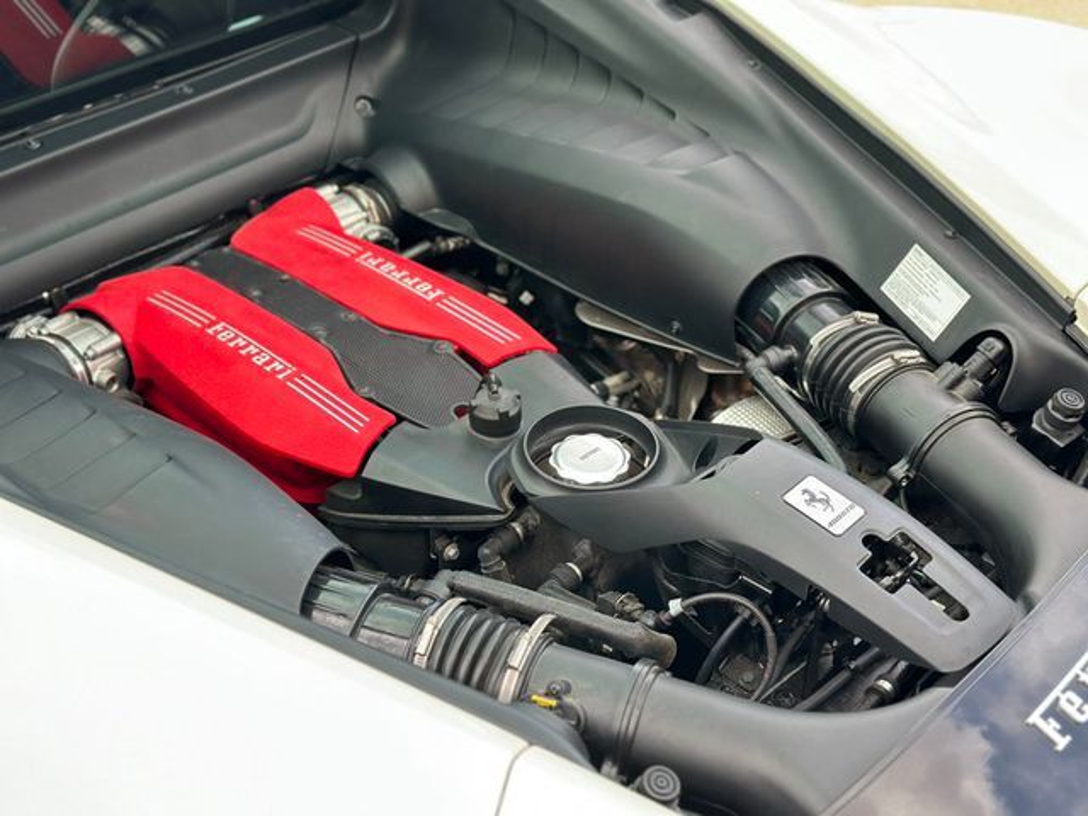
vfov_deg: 30.3
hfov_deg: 39.7
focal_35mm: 48
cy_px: 408
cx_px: 544
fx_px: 1509
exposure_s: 1/186
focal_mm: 6.86
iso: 80
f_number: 1.78
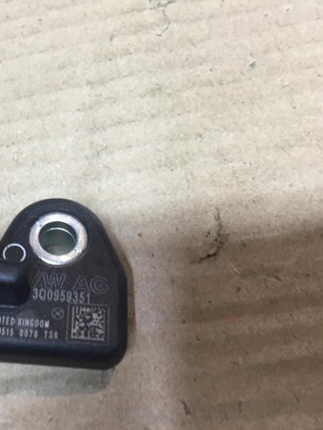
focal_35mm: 39
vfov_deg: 47.9
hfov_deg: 35.5
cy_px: 216
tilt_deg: -69.3
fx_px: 485
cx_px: 61
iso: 80
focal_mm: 4.15
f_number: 2.2
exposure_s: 1/33
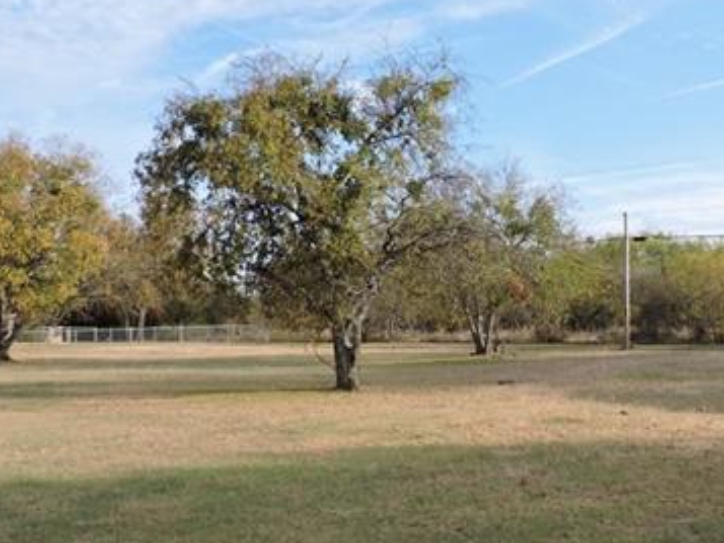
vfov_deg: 33.5
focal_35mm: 43
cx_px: 499
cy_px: 316
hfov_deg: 43.1
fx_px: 900
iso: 100
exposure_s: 1/640
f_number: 3
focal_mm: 4.3
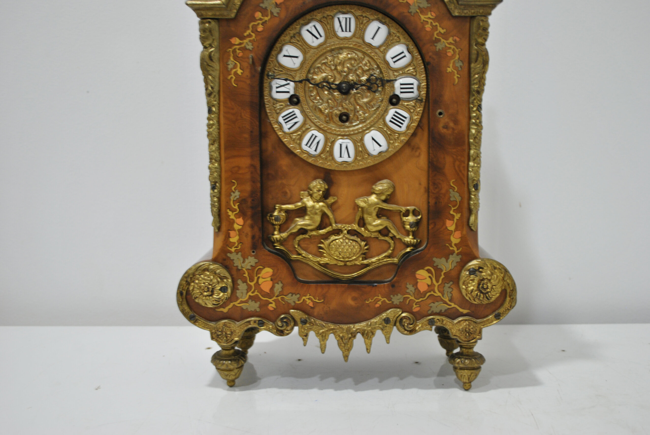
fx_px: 705
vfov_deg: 34.3
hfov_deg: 49.5
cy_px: 218
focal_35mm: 39
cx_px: 325
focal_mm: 26
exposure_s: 1/13
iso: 200
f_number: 4.2
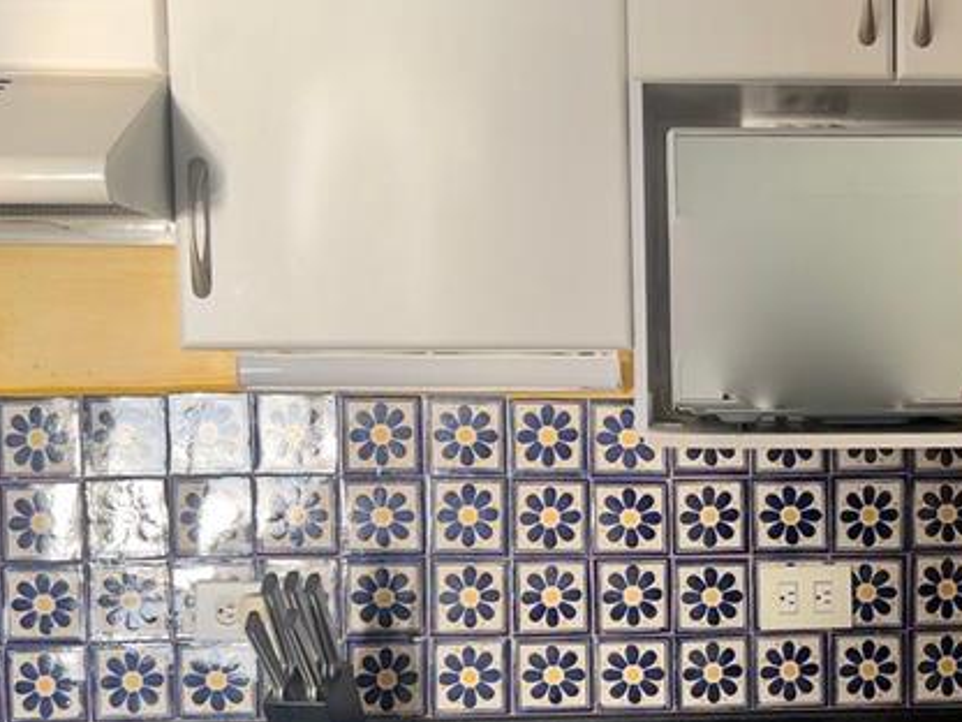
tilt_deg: -4.1
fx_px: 1779
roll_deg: +0.4
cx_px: 883
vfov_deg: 22.7
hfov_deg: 28.9
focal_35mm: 64
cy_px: 535
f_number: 1.5
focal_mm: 5.7
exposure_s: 1/171
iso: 50
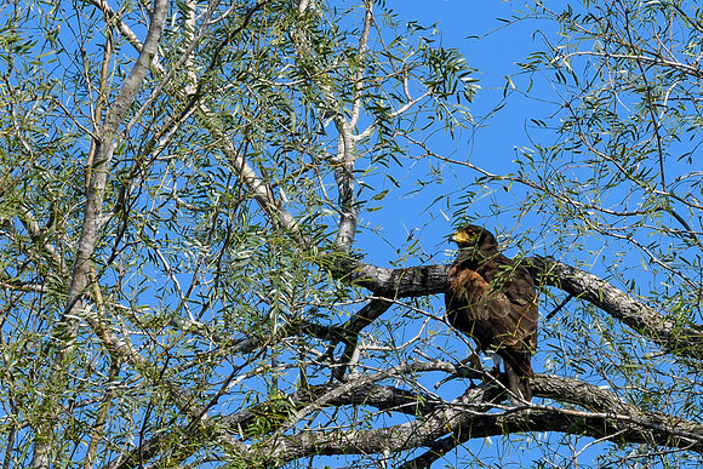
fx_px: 18130
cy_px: 254
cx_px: 496
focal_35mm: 928
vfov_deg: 1.5
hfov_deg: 2.2
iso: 220
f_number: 11
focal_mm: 200
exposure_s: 1/320
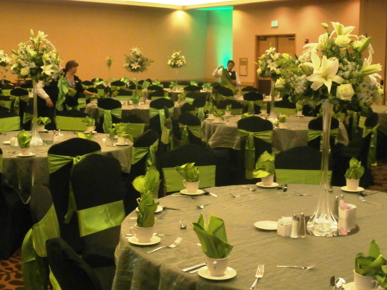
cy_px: 145
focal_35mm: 38
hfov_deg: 49.0
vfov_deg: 37.7
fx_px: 425
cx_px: 194
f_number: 3.9
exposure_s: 1/20
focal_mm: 6.67
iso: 800
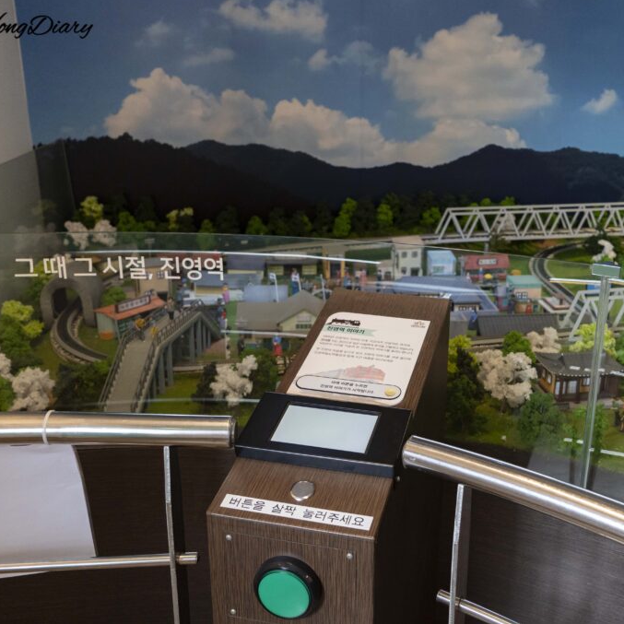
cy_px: 310
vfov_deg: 46.0
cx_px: 418
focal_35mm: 36
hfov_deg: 45.3
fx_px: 734
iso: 2500
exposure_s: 1/160
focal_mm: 28
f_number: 4
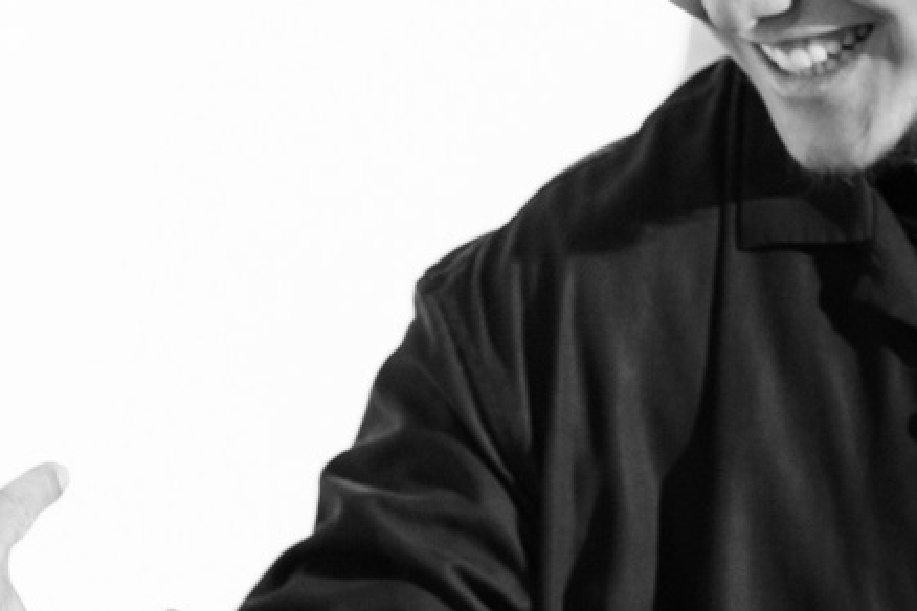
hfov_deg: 5.0
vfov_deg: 3.4
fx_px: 10417
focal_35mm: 409
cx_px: 561
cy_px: 811
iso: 250
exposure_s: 1/160
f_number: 2.8
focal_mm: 70
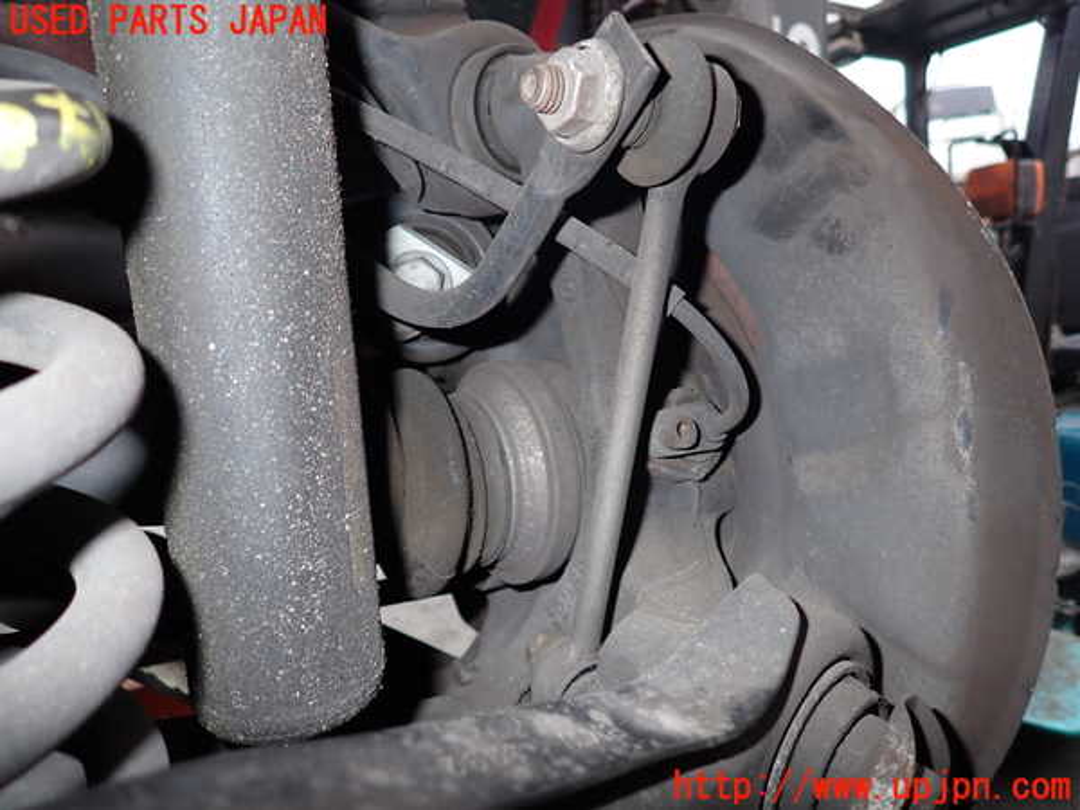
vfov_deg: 54.9
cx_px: 540
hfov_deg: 69.4
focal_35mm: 25
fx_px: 780
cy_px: 405
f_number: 5.6
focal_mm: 4.5
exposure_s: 1/30
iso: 200
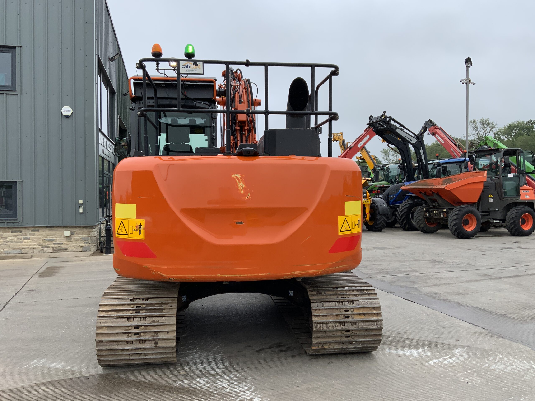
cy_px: 200
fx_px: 448
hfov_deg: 61.7
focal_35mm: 29
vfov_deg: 48.2
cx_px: 268
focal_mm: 3
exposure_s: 1/912
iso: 16
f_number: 1.8
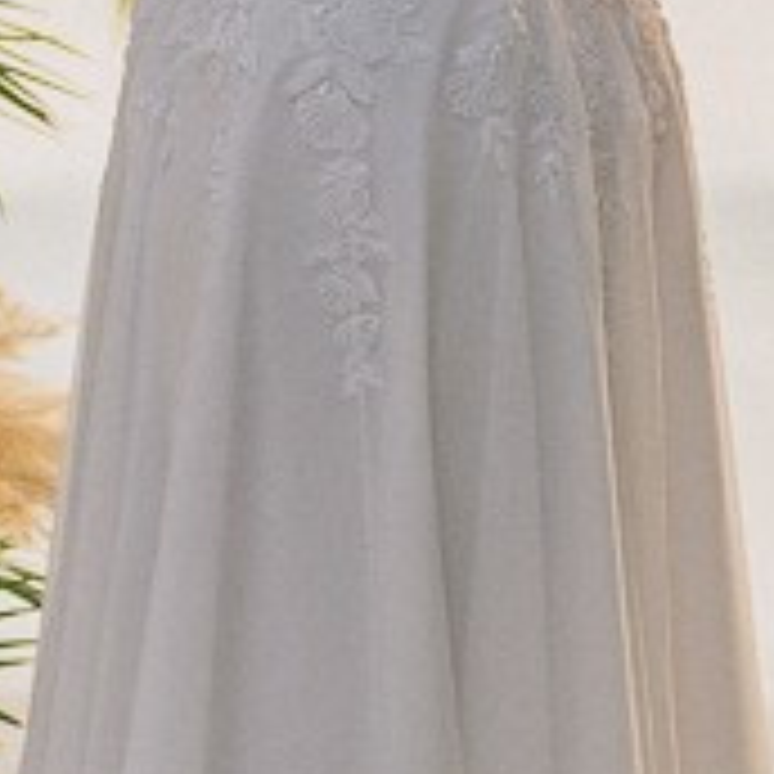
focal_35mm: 510
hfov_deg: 3.4
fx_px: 12901
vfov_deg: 3.4
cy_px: -700
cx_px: 1040
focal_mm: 50
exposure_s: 1/2500
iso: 100
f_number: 2
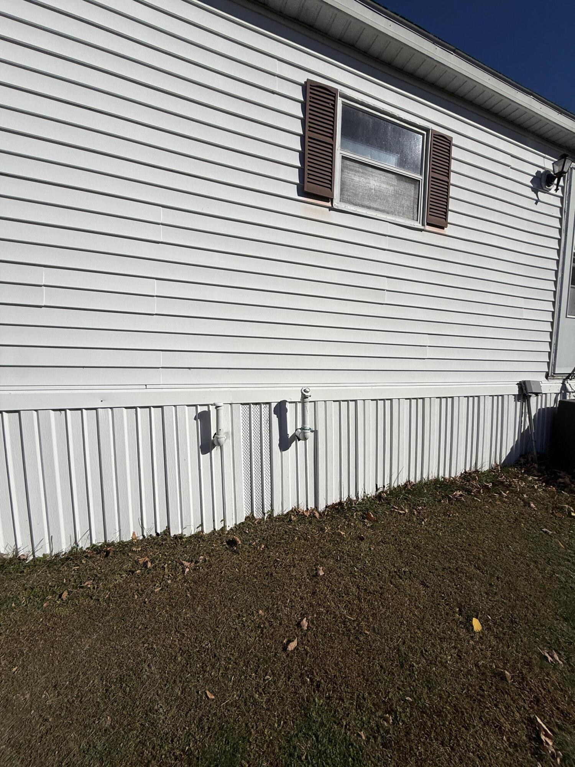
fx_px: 310
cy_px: 384
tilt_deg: -2.9
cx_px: 288
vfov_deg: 102.1
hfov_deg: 85.7
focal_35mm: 14
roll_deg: -0.1
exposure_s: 1/10101
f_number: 2.2
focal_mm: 2.22
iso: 40
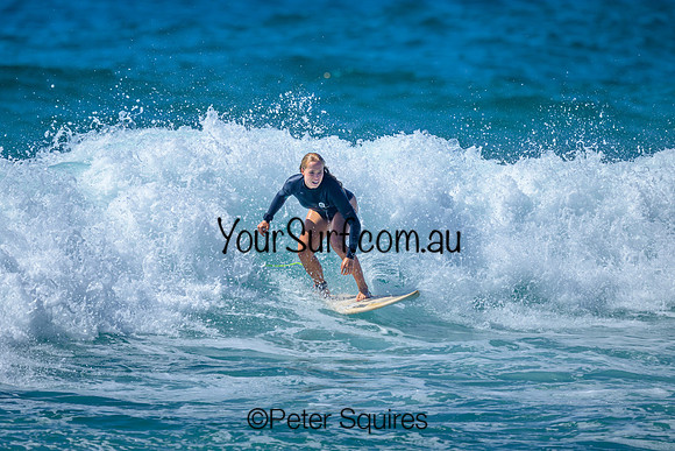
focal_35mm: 1100
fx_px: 20627
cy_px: 160
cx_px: 273
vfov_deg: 1.3
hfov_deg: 1.9
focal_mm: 800
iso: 220
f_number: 6.3
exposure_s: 1/2500
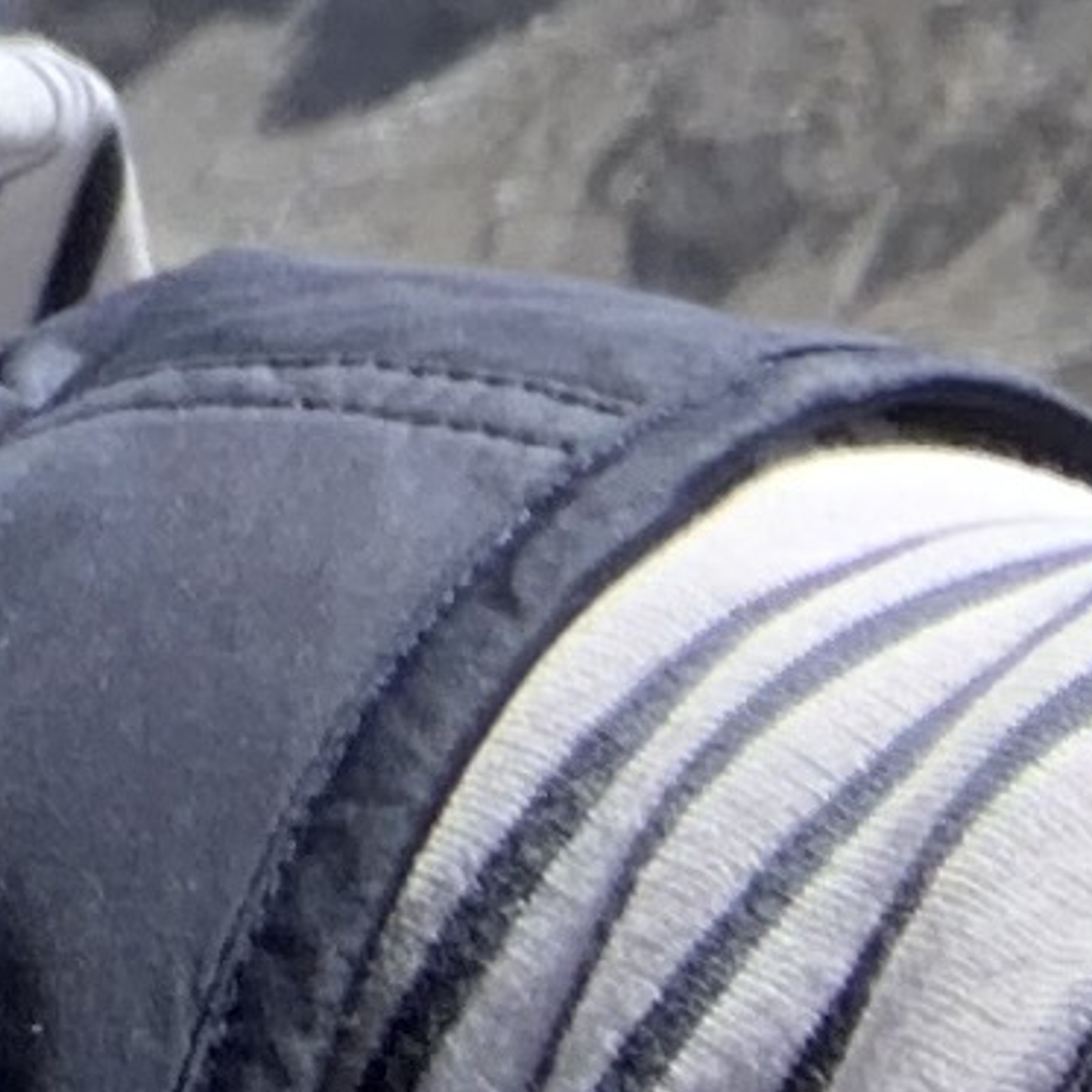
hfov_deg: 6.6
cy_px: -1645
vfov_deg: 7.0
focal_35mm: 234
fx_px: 8352
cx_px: -2497
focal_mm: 2.87
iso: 16
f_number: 2.2
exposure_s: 1/572
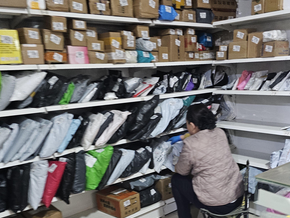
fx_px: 318
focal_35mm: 38
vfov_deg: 36.3
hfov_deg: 48.5
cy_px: 178
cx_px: 180
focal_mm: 6.3
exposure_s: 1/50
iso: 800
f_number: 1.7
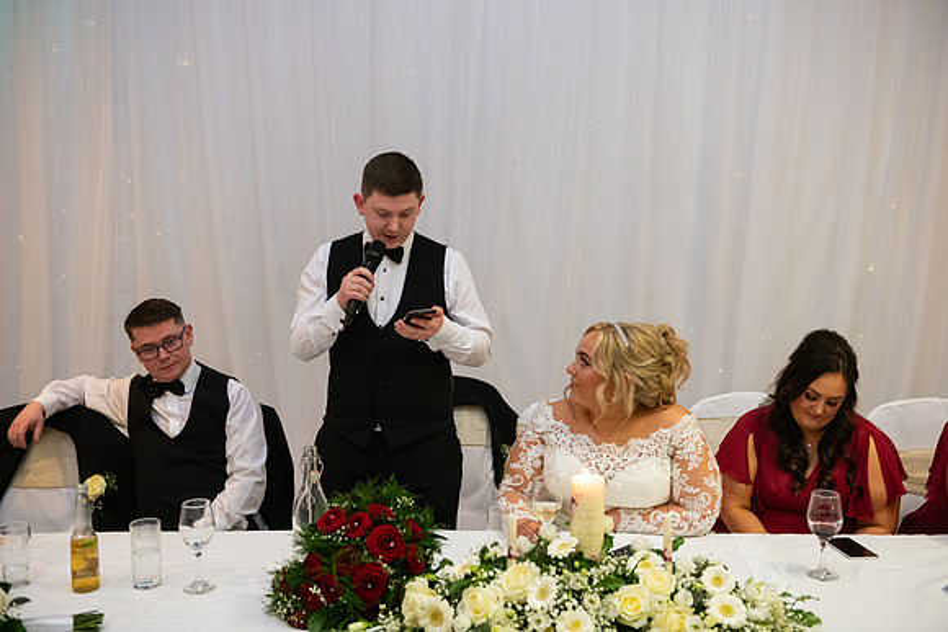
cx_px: 474
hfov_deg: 48.4
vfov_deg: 33.4
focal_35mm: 40
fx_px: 1054
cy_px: 316
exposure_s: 1/160
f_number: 3.5
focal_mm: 40
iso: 1250
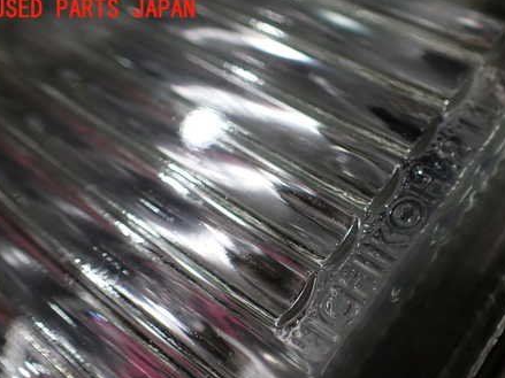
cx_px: 331
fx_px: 598
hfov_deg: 45.2
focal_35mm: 41
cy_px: 254
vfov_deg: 34.8
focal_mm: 5.4
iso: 200
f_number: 2.3
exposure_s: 1/125
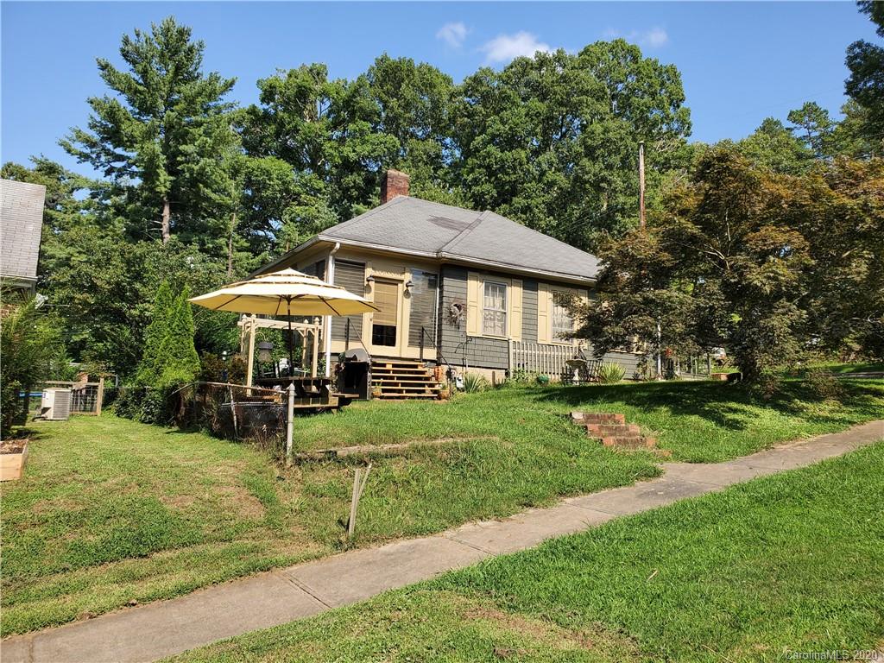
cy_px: 332
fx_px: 664
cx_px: 442
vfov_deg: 53.1
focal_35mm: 26
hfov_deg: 67.3
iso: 50
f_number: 2.4
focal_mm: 4.3
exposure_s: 1/1041
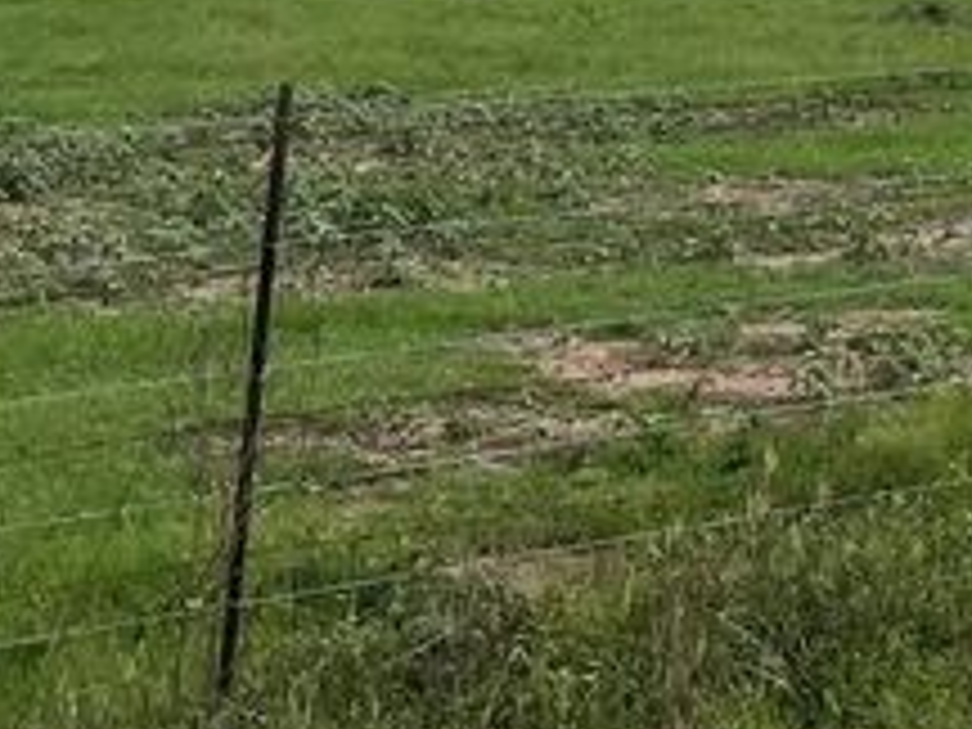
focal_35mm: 123
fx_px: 3454
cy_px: -428
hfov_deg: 15.7
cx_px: 986
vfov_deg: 11.5
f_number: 1.6
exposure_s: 1/6494
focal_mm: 5.1
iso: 50
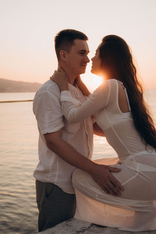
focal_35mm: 48
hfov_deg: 28.1
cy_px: 117
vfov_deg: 41.1
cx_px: 78
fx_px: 312
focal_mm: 48
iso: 200
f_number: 5
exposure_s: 1/200
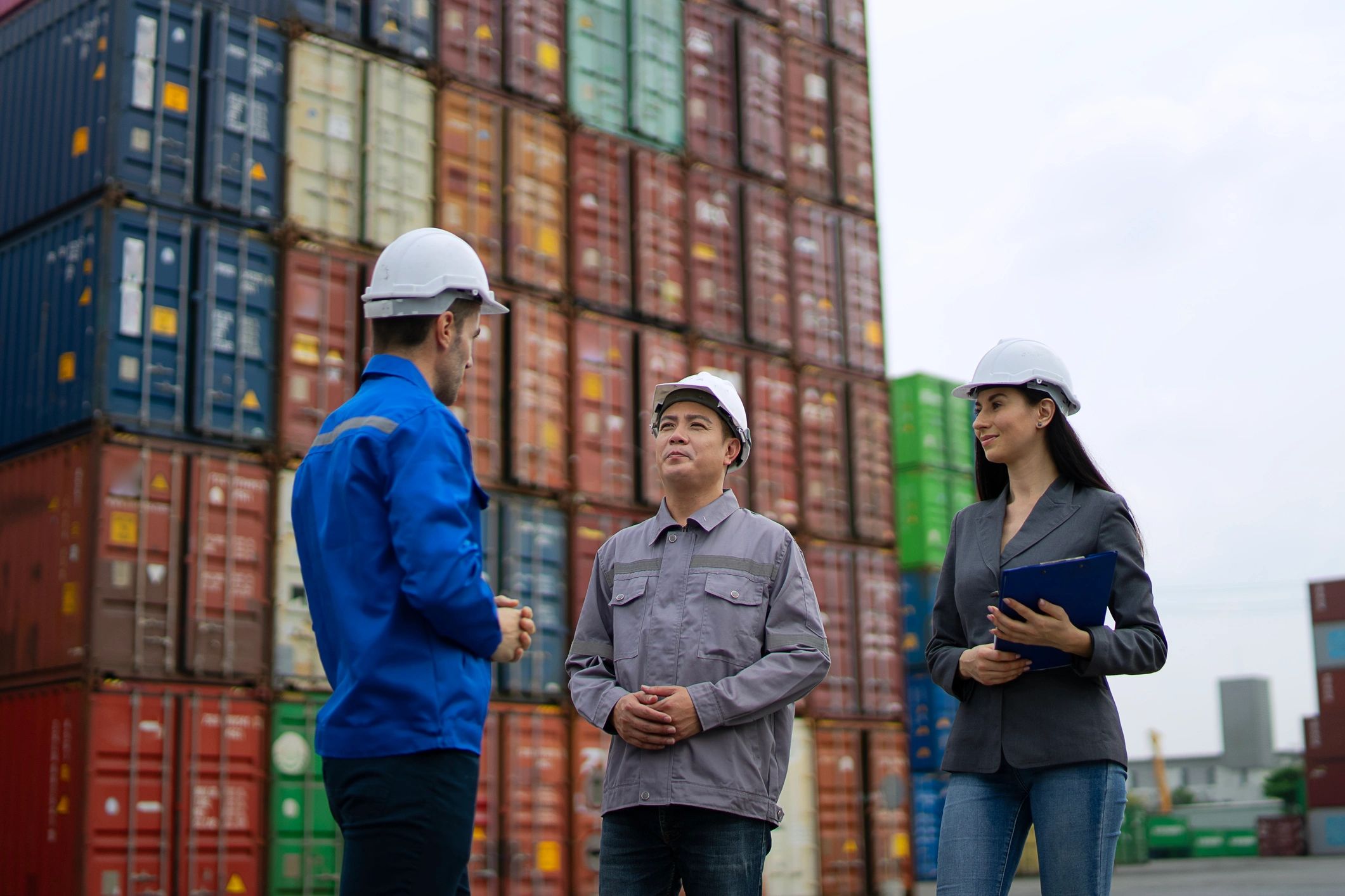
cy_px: 448
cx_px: 672
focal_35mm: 50
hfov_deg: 39.6
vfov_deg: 27.0
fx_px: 1868
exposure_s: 1/5000
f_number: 1.4
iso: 100
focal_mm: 50
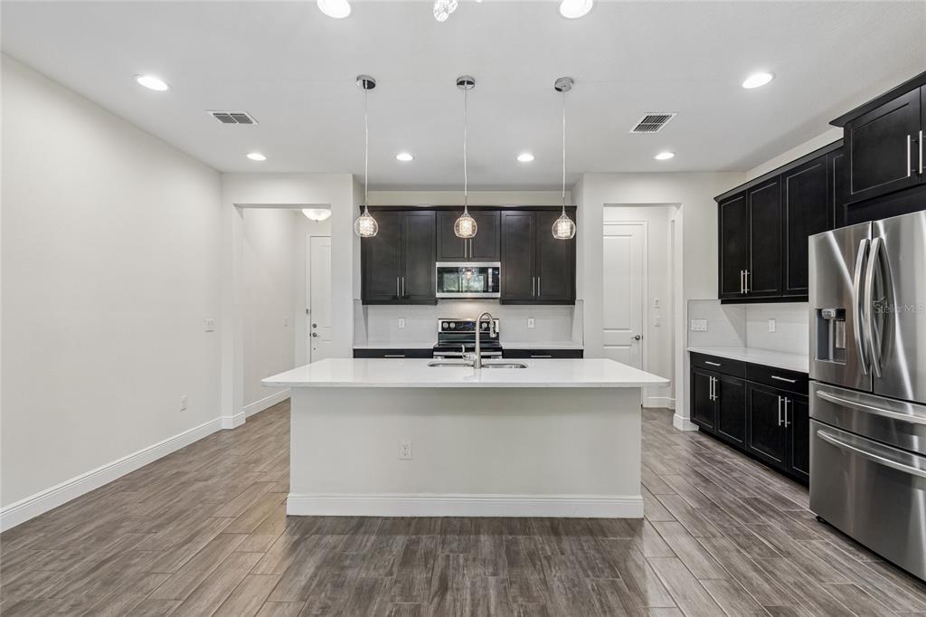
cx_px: 463
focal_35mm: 15
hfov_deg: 100.4
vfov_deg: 77.3
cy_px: 308
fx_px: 386
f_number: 7.1
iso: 100
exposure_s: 1/3.33
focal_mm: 10
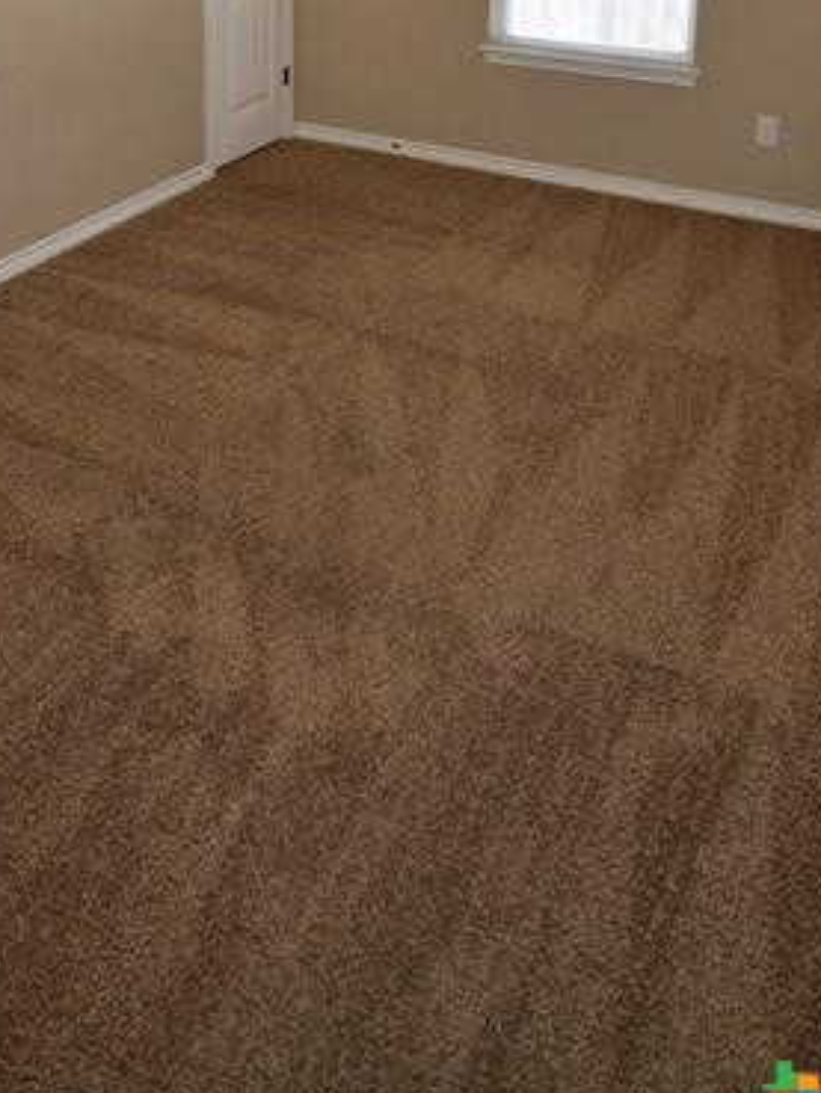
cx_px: 290
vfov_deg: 49.7
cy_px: 18
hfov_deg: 46.3
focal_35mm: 30
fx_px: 948
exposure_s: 1/60
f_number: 4.5
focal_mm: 10
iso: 1100
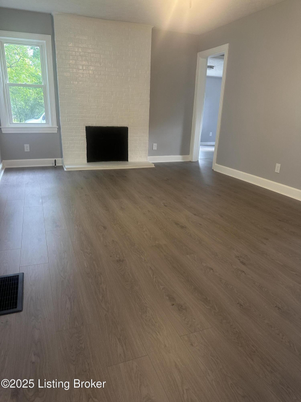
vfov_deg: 71.6
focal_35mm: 24
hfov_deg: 56.8
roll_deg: -2.3
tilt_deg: -17.9
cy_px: 201
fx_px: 278
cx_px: 150
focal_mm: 6.86
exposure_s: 1/60
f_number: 1.78
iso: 200
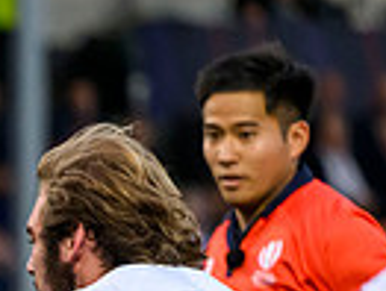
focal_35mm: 1210
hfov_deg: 1.6
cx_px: -495
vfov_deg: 1.2
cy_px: 680
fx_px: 13530
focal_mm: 200
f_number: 3.5
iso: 3200
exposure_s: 1/1250
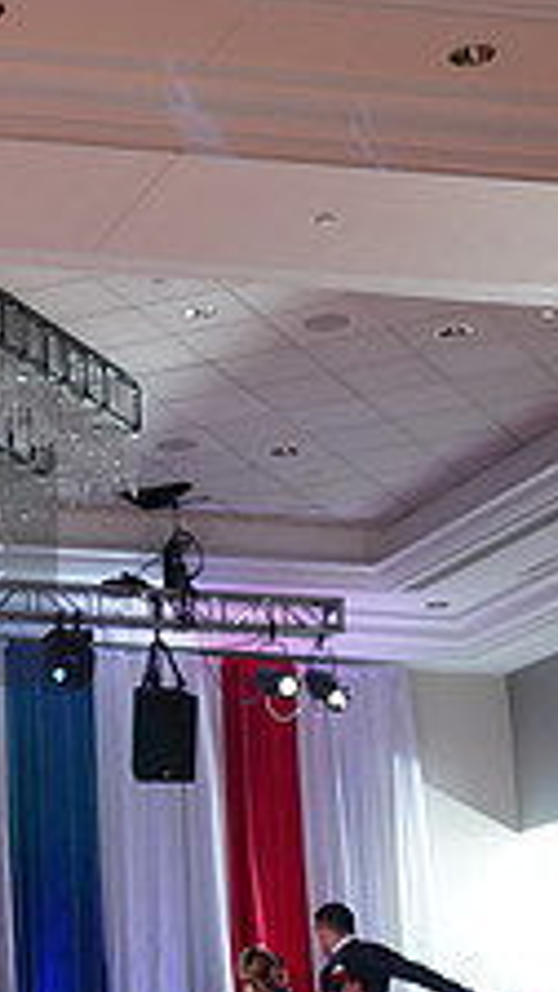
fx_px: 2288
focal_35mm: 87
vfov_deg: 24.4
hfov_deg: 12.7
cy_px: 569
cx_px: -425
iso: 1600
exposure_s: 1/160
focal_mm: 32
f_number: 5.6
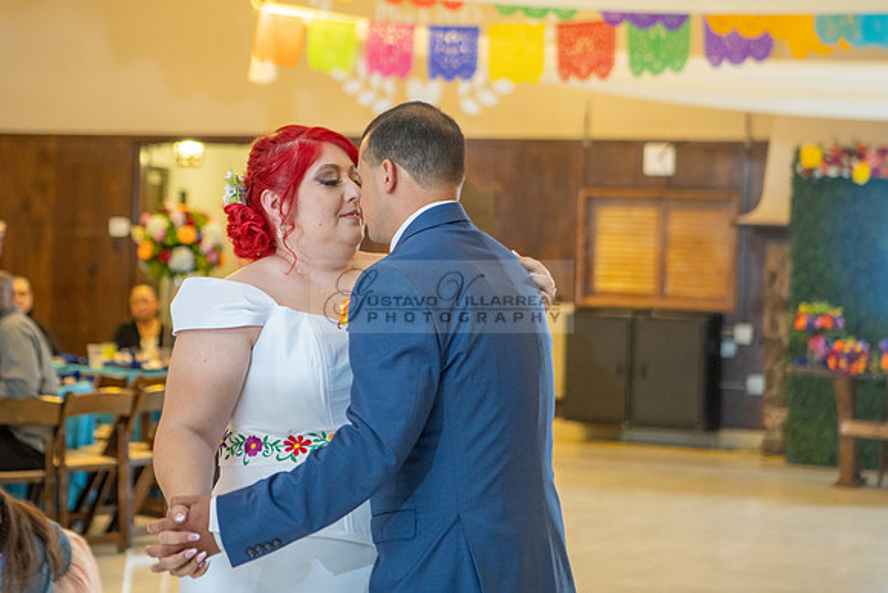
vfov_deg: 14.9
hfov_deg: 22.2
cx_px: 332
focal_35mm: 92
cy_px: 205
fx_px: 2258
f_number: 3.2
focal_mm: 70
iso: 1250
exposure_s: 1/80
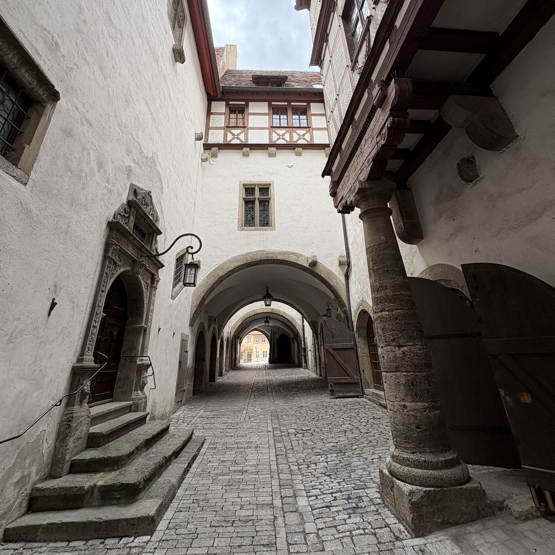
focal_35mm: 17
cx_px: 279
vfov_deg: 82.6
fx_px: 308
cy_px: 212
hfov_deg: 84.0
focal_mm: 2.22
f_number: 2.2
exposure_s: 1/170
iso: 40
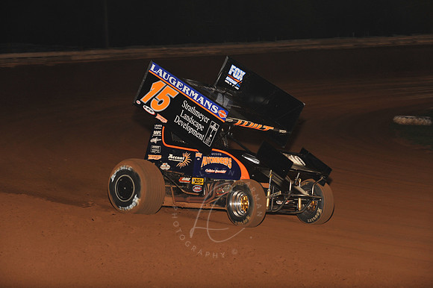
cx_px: 216
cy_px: 144
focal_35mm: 112
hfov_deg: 18.3
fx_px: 1346
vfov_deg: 12.2
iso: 800
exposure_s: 1/320
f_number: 6.3
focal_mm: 112
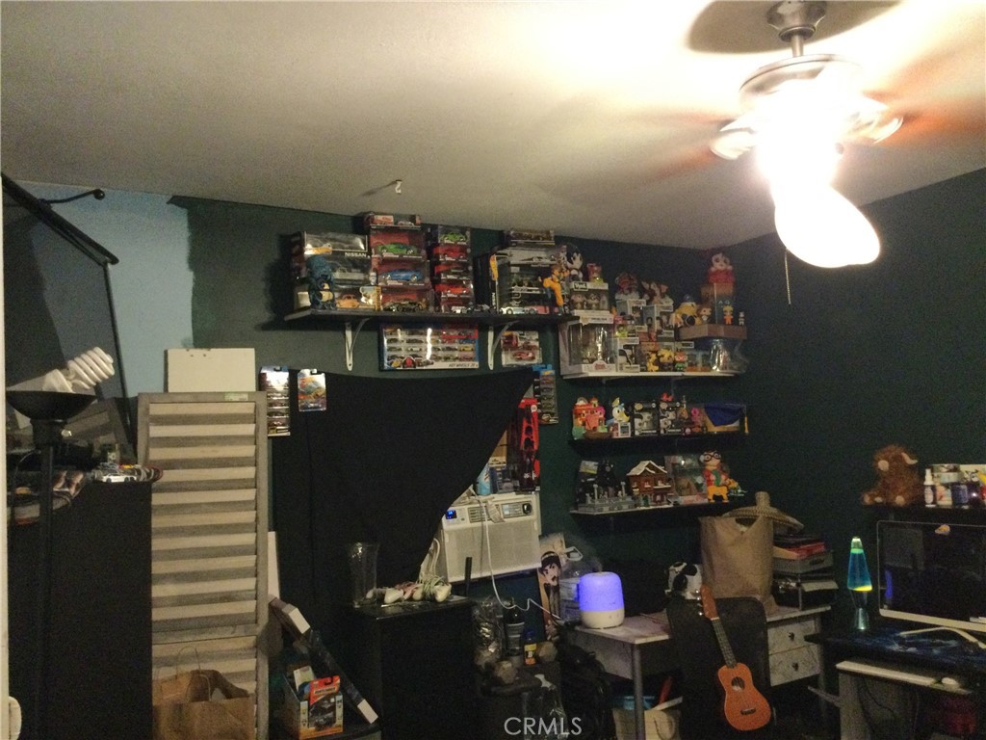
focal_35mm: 31
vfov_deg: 45.4
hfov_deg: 58.4
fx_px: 883
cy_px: 370
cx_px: 493
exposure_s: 1/15
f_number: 2.4
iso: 320
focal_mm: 3.3
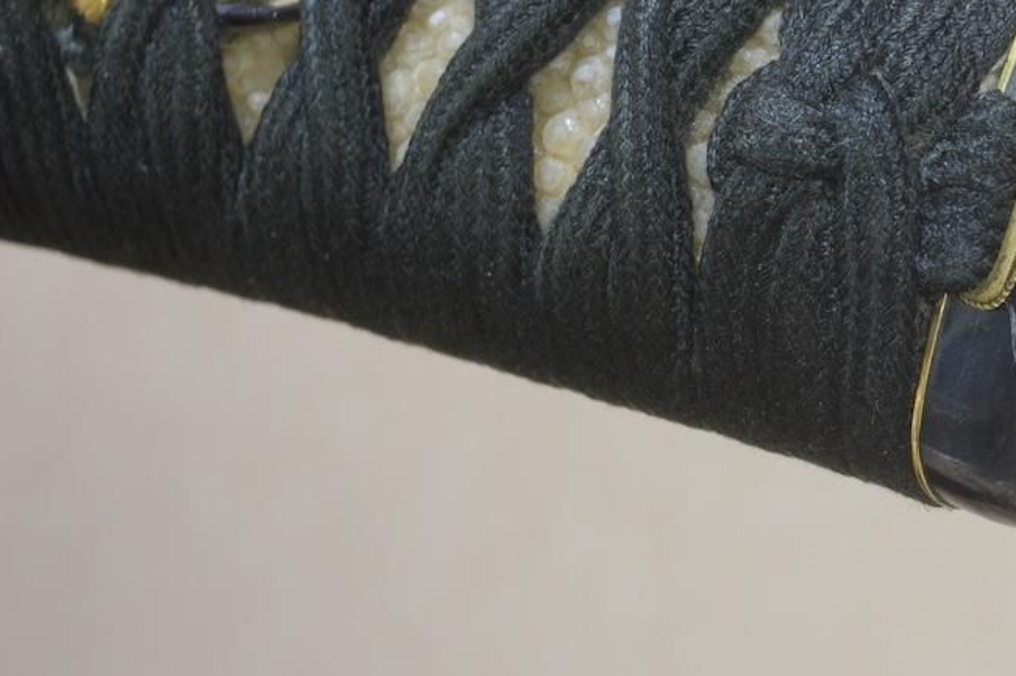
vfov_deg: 5.7
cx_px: 1088
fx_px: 6827
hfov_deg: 8.5
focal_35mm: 242
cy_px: 102
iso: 400
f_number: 11
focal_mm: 75
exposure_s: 1/1.6
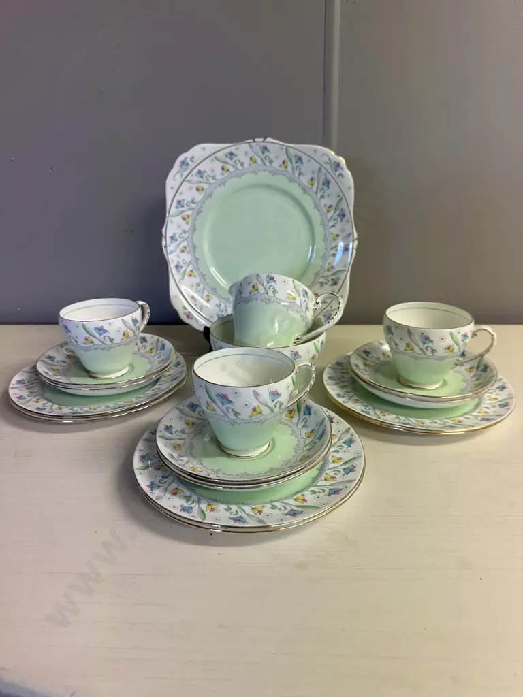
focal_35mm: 24
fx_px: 483
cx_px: 262
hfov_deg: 56.8
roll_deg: +0.3
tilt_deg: -21.8
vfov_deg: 71.6
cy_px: 348
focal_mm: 6.86
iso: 125
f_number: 1.78
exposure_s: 1/100
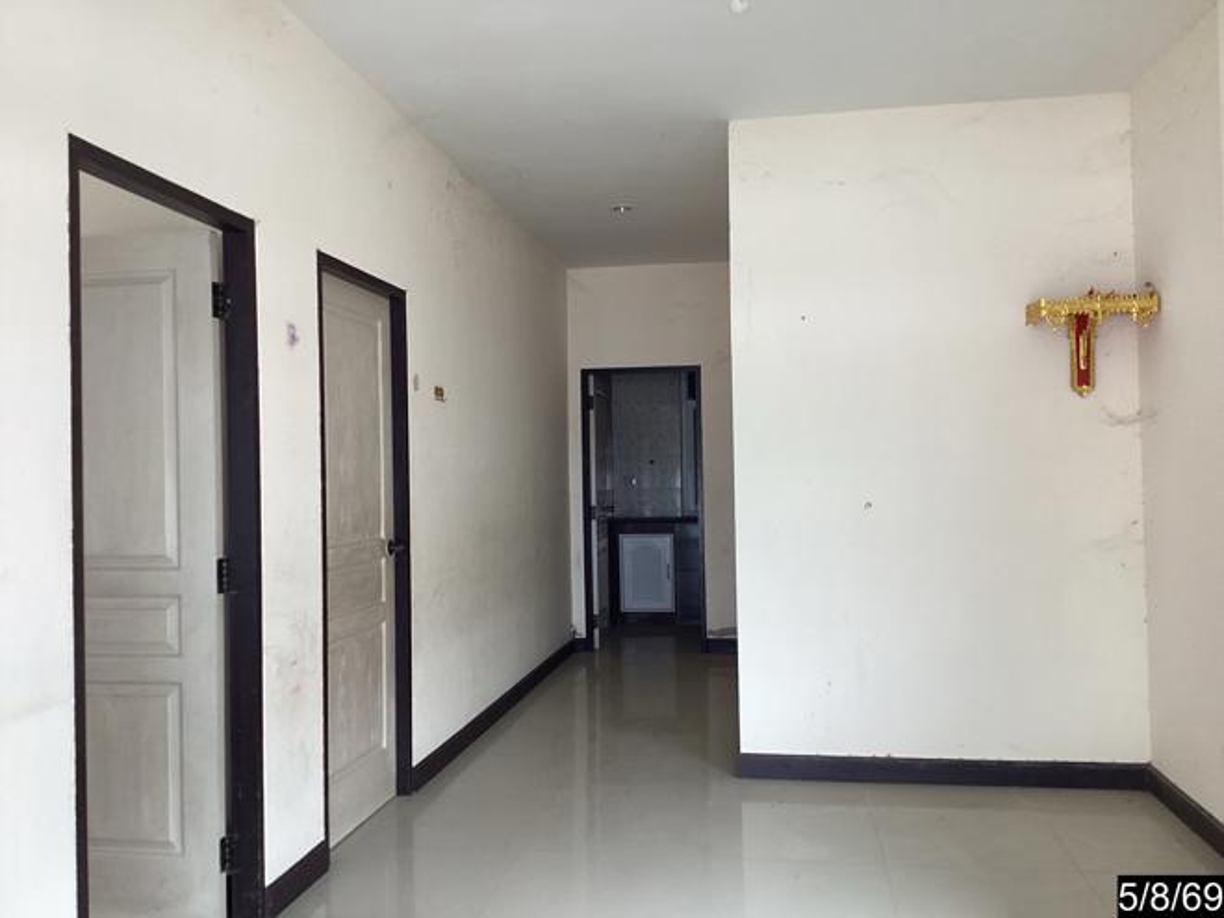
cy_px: 459
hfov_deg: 58.4
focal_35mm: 31
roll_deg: +0.6
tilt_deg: +1.1
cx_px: 612
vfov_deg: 45.4
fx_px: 1096
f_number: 2.4
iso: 50
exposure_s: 1/120
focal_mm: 3.3
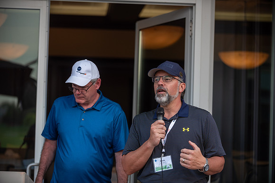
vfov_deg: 13.9
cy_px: 92
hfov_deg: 20.8
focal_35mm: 98
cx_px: 138
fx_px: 749
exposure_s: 1/500
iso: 250
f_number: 2.8
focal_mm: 98
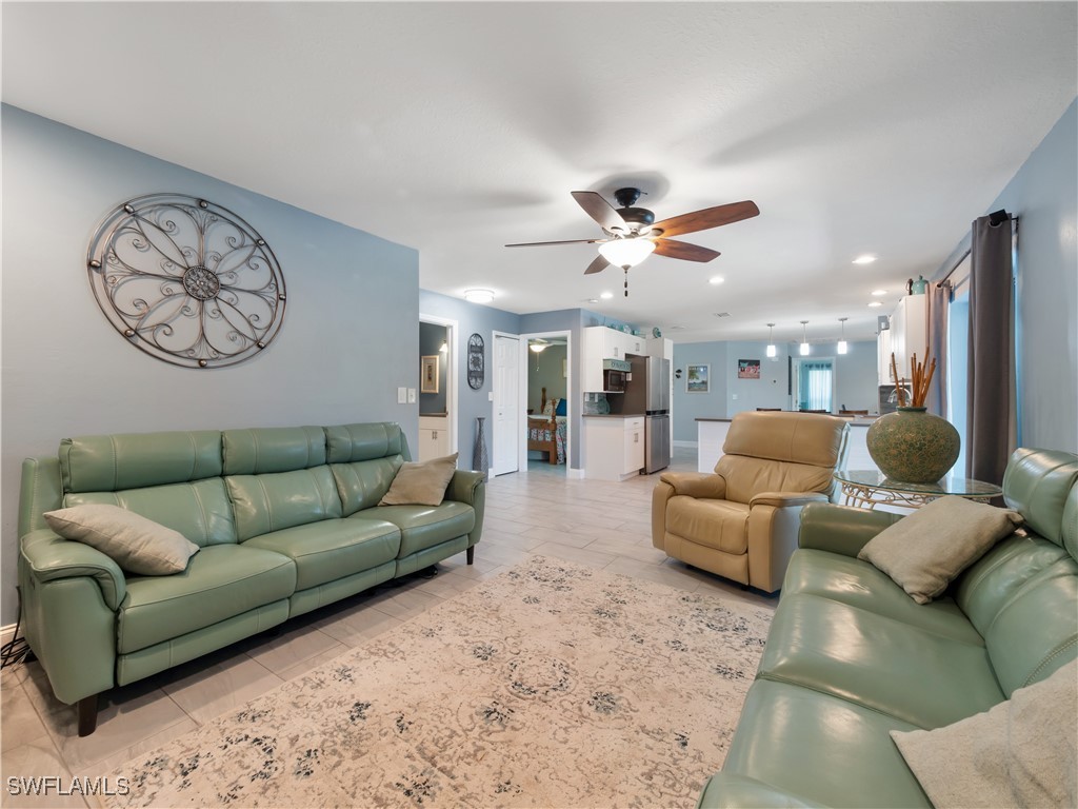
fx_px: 436
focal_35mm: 14
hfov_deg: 102.1
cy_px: 404
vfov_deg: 85.7
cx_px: 539
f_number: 7.1
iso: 200
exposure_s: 1/6
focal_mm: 7
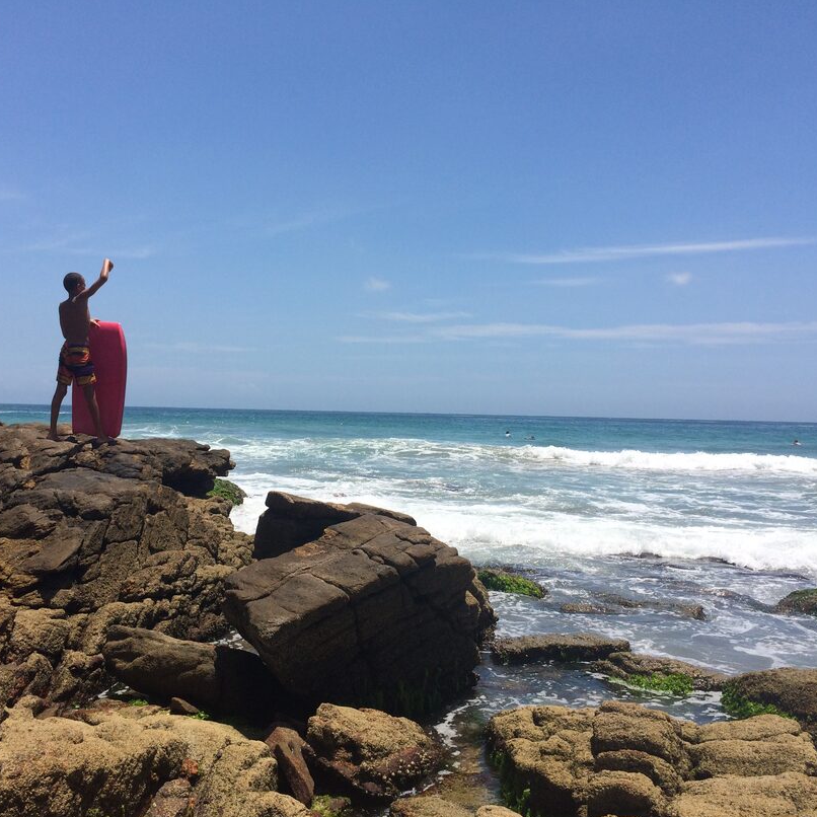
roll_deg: -1.1
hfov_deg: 47.1
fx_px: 935
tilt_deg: -2.2
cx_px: 366
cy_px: 414
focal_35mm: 35
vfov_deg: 47.2
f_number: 2.2
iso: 32
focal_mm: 4.15
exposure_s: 1/3165
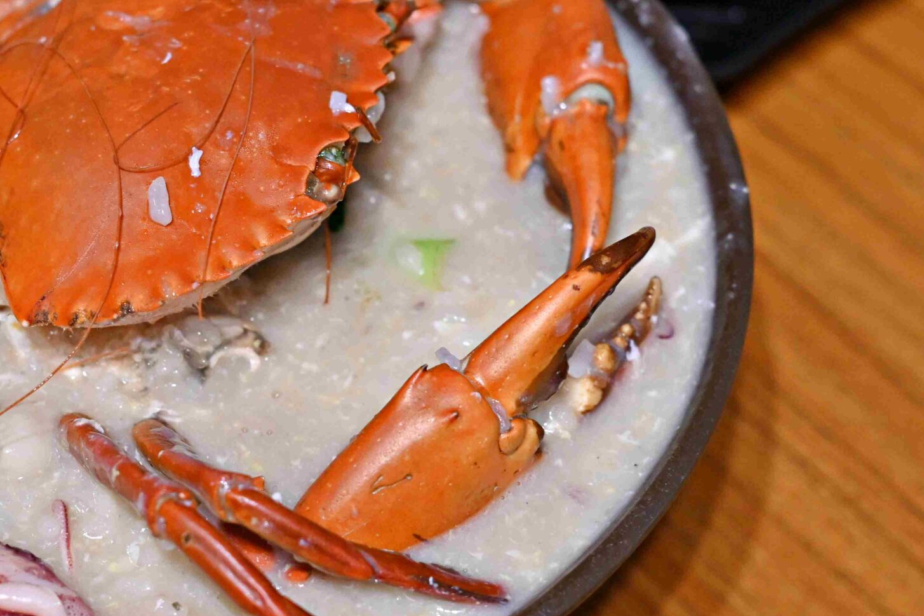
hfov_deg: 15.5
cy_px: 257
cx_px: 234
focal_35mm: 132
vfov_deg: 10.4
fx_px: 3388
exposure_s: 1/200
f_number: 3.2
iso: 1000
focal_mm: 50
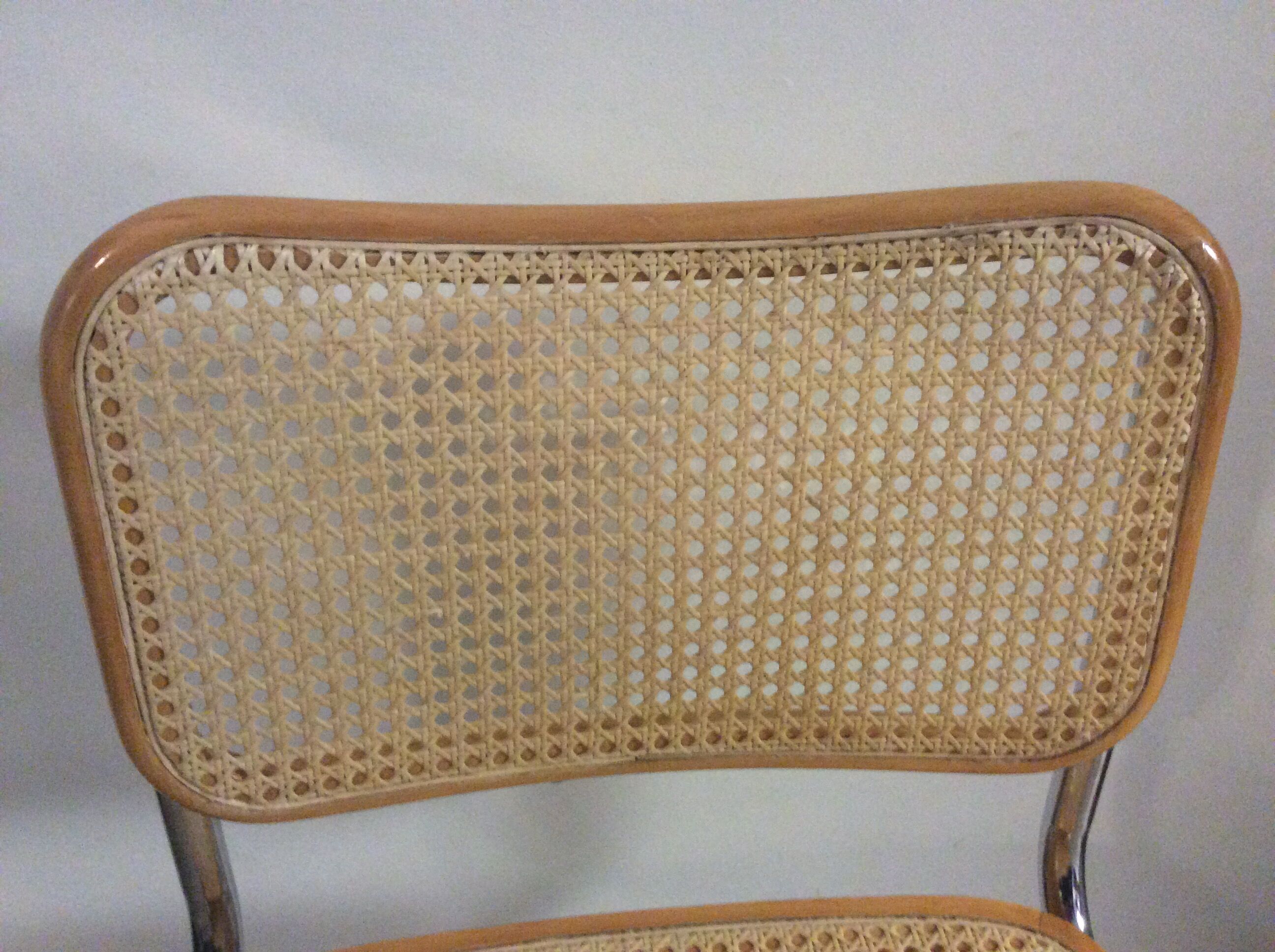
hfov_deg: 56.9
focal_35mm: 32
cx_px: 638
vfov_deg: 44.1
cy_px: 476
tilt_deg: -31.5
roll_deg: -0.9
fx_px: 1177
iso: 320
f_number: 2.4
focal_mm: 3.3
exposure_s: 1/20
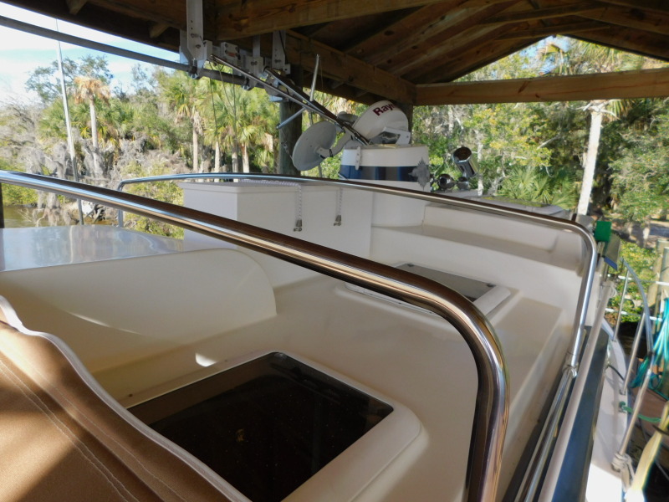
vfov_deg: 58.9
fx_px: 445
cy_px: 251
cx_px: 334
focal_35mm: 23
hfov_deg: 73.9
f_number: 3
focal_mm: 4
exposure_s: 1/640
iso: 125
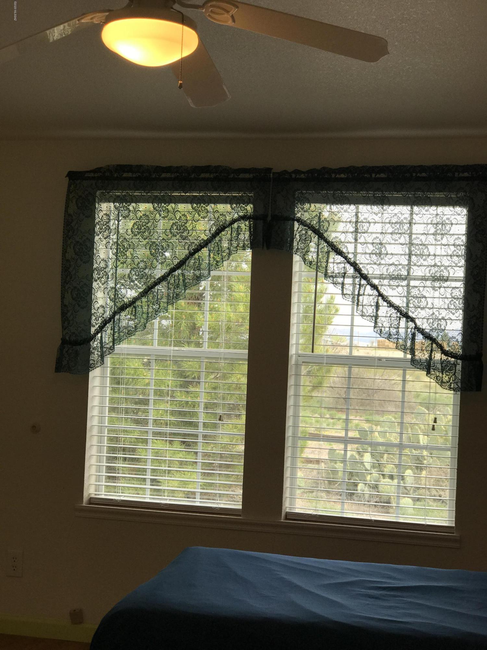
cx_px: 244
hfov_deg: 25.7
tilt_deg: +1.1
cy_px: 325
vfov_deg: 33.8
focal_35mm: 57
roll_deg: -2.7
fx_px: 1069
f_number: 2.8
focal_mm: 6.6
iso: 20
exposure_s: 1/158
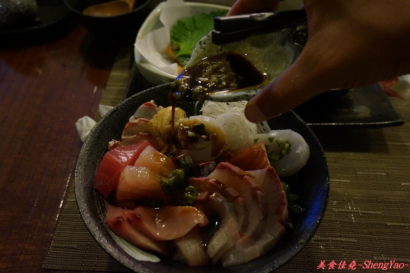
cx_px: 205
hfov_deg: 62.0
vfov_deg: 43.5
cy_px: 136
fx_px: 341
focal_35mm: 30
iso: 3200
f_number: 4
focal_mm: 20
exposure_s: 1/80
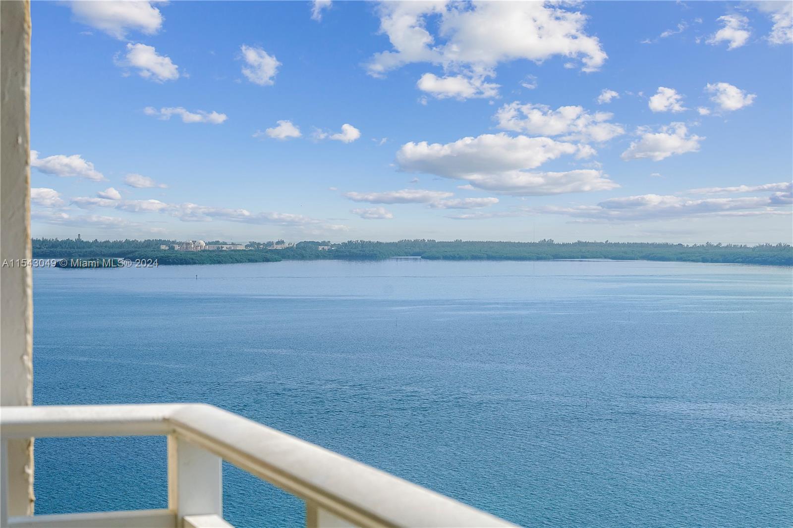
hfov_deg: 27.0
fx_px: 1652
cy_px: 264
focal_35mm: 75
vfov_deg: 18.2
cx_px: 396
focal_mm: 50
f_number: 10
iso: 125
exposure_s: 1/400
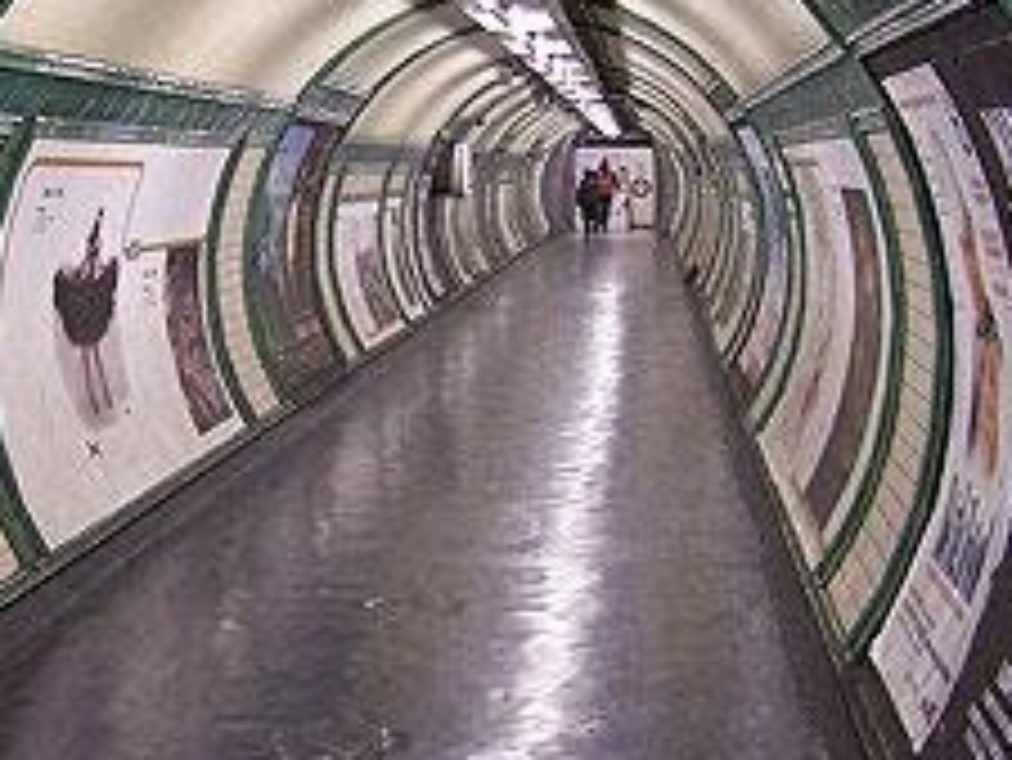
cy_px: 310
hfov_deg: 25.5
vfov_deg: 19.4
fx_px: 2223
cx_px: 328
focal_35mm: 76
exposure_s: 1/20
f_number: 2.8
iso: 160
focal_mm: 6.3
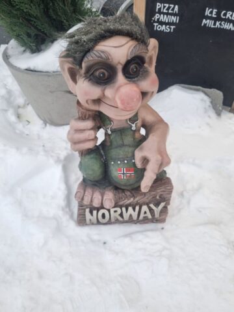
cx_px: 117
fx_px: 234
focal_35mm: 26
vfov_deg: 67.3
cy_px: 156
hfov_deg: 53.1
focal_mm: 5.4
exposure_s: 1/100
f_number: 1.8
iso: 160
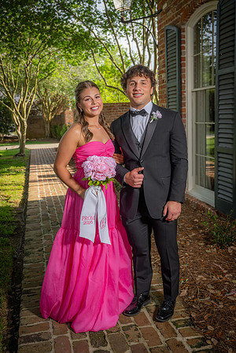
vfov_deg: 51.9
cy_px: 176
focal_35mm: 37
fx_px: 364
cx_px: 118
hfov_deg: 35.9
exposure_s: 1/160
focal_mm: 37
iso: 100
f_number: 5.6
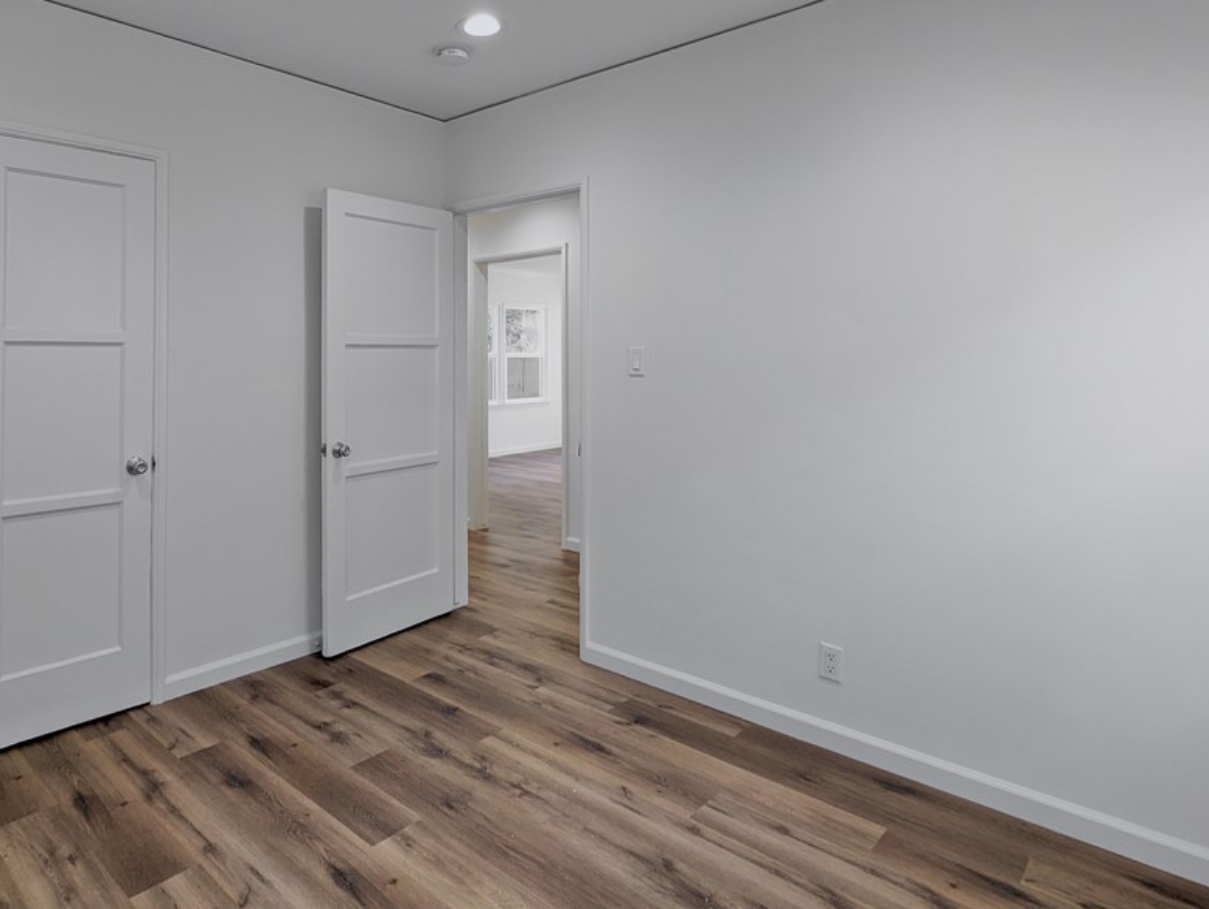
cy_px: 347
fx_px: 734
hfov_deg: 77.3
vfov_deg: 62.7
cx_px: 442
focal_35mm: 21
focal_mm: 2.35
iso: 64
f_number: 2.2
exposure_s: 1/40
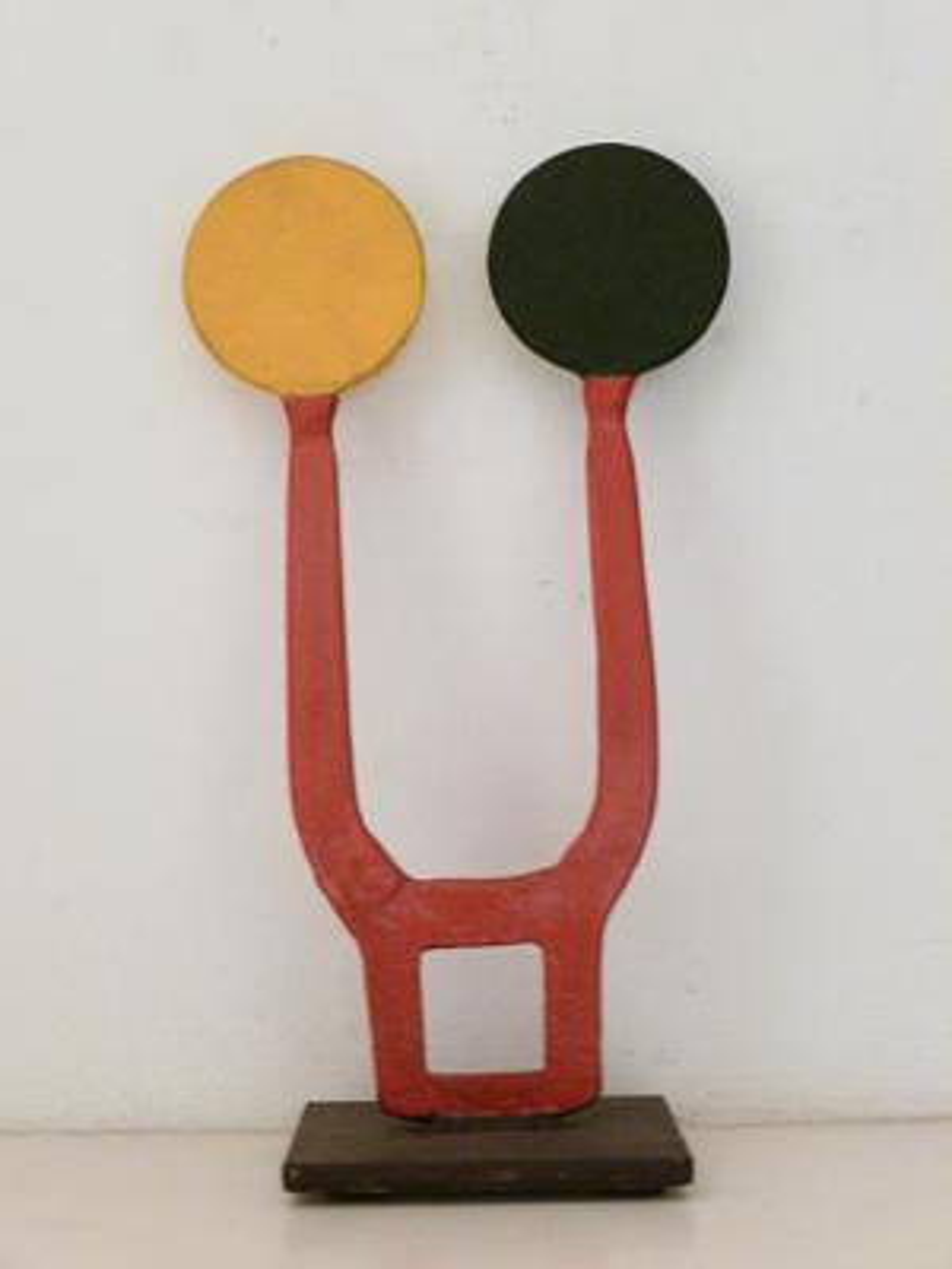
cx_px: 476
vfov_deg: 30.3
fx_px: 2347
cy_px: 634
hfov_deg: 22.9
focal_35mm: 64
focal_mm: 11.5
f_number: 4.5
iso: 400
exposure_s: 1/6
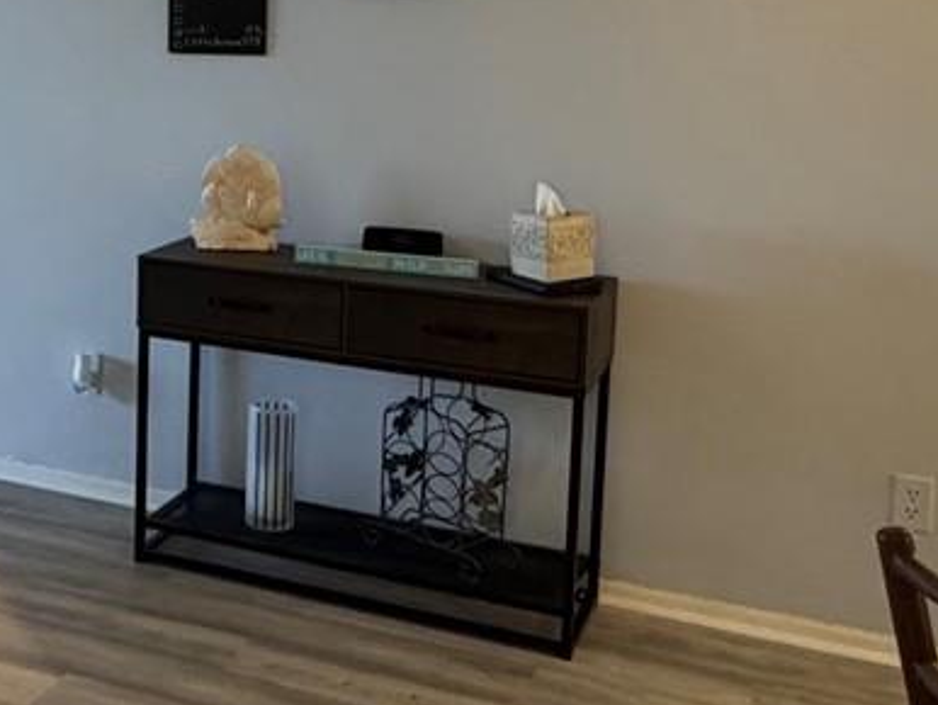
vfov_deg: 24.8
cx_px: -90
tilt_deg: -7.2
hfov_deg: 29.9
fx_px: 1573
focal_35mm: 58
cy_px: 141
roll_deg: -0.6
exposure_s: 1/60
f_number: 2.2
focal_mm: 2.22
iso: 320
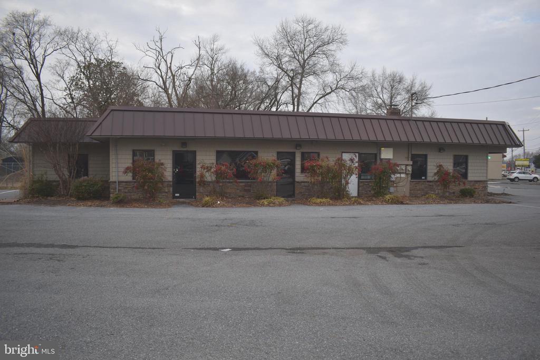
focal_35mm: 27
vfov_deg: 47.9
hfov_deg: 67.4
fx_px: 405
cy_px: 180
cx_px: 270
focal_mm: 18
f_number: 4.5
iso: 100
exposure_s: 1/200
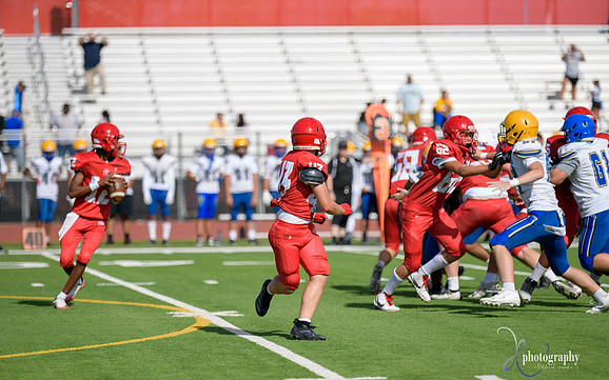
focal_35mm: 215
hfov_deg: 9.8
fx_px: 3568
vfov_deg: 6.1
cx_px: 304
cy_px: 201
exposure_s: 1/3200
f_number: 2.8
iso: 200
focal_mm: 210
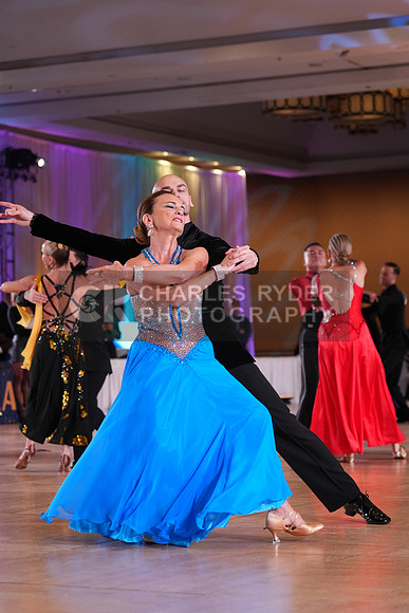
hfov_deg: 13.3
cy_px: 306
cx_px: 204
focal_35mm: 103
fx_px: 1754
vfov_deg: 19.8
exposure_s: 1/400
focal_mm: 103
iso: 2000
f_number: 4
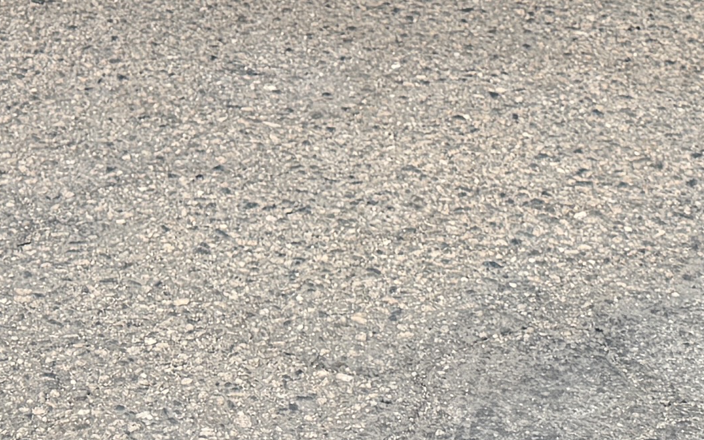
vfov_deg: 8.1
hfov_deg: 15.1
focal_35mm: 138
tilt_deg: -0.5
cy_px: -889
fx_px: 2648
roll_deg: -1.3
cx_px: 340
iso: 80
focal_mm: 6.76
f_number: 1.78
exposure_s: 1/739
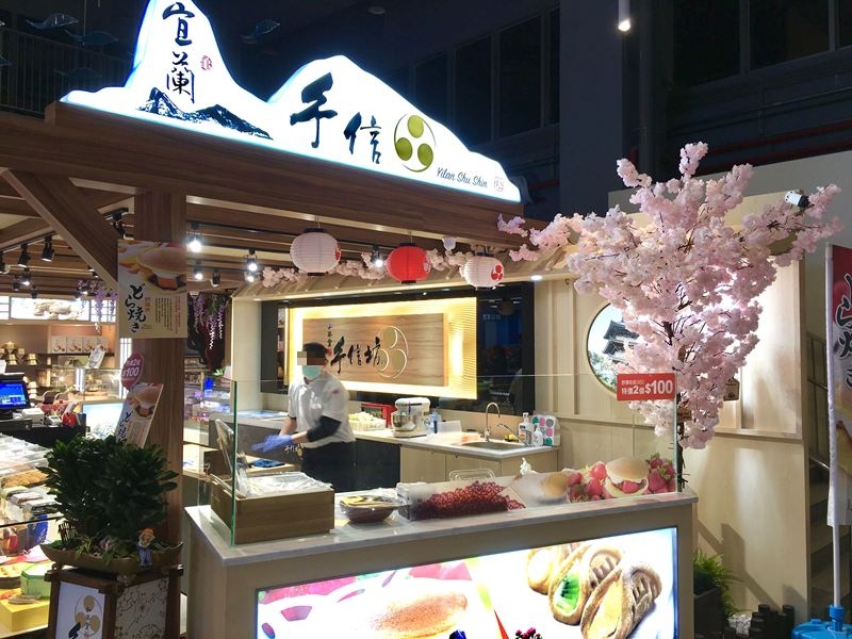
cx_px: 426
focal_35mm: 29
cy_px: 320
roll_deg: -0.4
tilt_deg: +2.5
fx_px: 714
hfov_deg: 61.7
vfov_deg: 48.2
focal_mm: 4.15
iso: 25
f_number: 2.2
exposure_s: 1/40
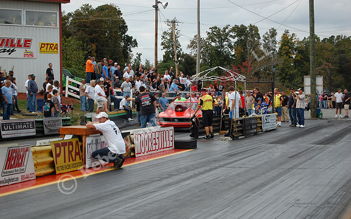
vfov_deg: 15.4
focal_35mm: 85
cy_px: 115
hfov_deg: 24.5
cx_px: 176
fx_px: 808
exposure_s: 1/800
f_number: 5.6
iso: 400
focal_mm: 55
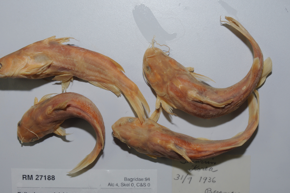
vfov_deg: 20.3
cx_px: 143
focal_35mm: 67
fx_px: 536
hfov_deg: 30.3
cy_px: 122
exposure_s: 1/60
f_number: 18
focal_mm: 35
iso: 200
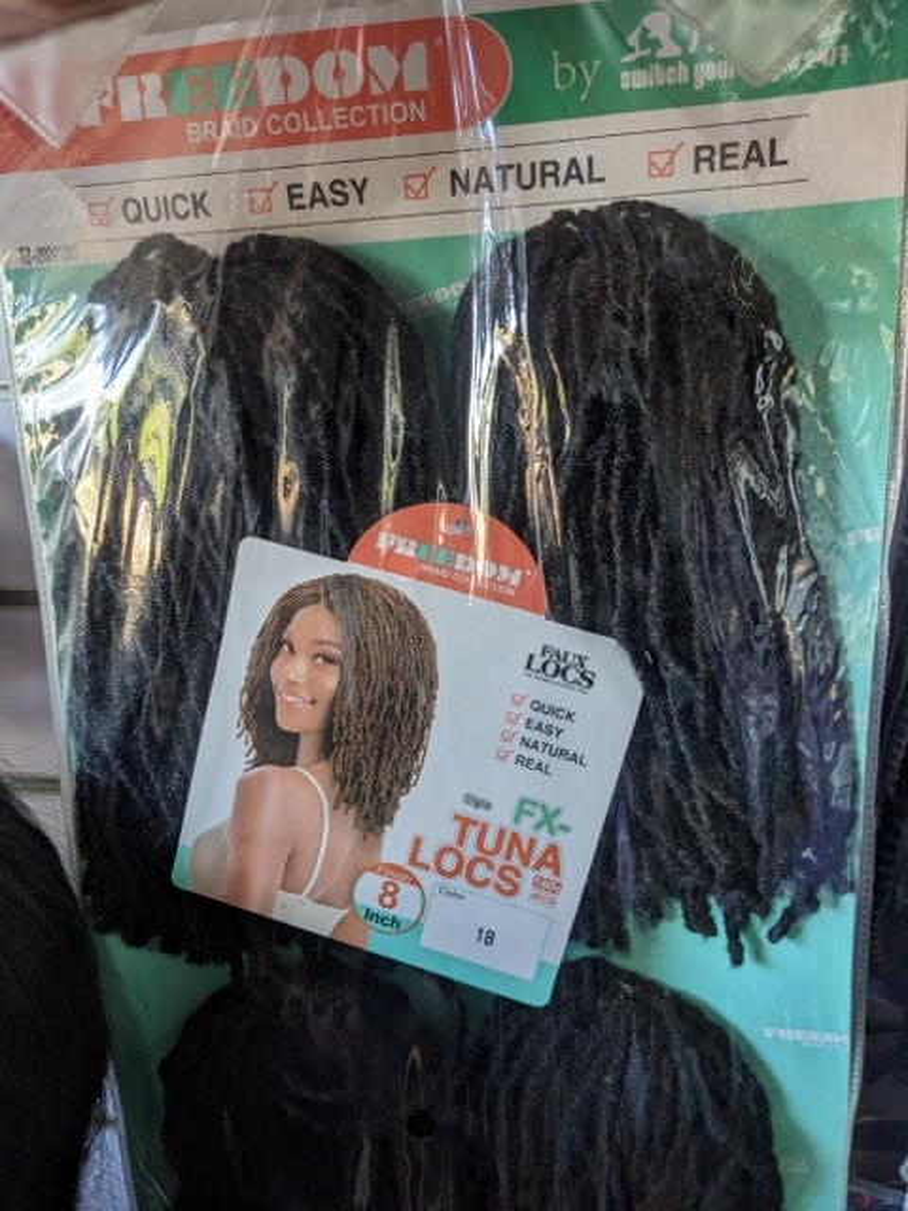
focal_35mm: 27
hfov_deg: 51.4
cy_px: 606
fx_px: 944
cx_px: 454
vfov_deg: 65.3
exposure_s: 1/24.6
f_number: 1.73
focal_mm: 4.38
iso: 54
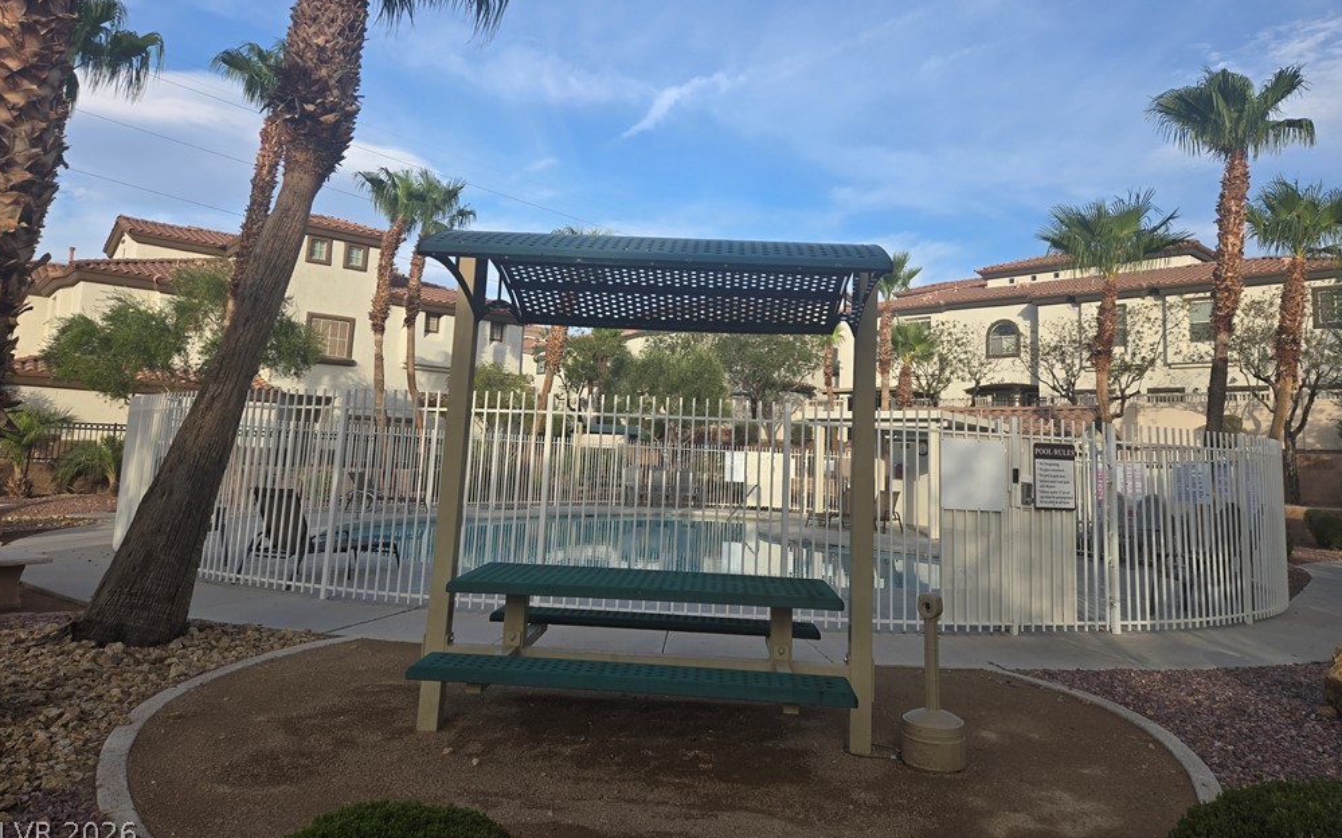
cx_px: 678
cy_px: 340
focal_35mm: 25
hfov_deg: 72.6
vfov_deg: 49.0
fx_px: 914
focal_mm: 5.4
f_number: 1.8
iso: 25
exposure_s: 1/1036
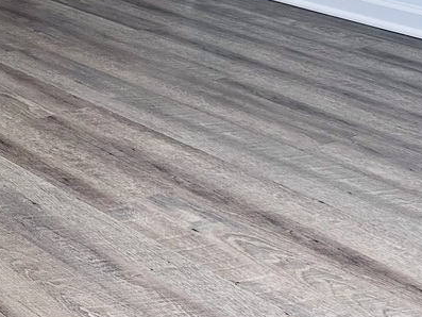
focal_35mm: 87
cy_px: -216
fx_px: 1061
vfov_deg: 15.2
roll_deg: -0.5
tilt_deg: -1.3
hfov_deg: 20.4
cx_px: -142
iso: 50
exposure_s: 1/120
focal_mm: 6.86
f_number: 1.78
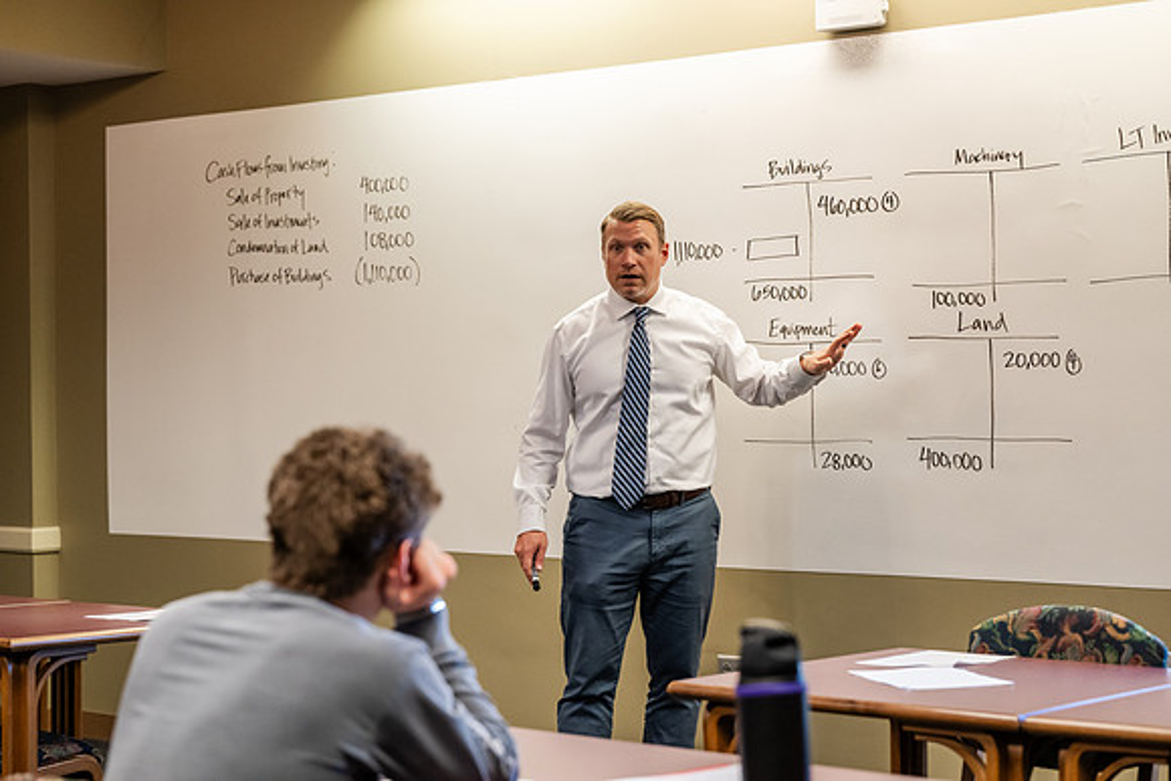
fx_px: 2408
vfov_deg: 18.4
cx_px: 586
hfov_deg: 27.3
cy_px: 390
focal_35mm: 74
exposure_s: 1/200
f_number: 3.5
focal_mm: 74
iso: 2000
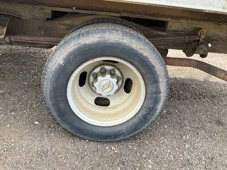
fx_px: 190
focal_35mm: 29
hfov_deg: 61.7
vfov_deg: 48.2
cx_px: 114
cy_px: 85
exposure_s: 1/160
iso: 20
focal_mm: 3
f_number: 1.8
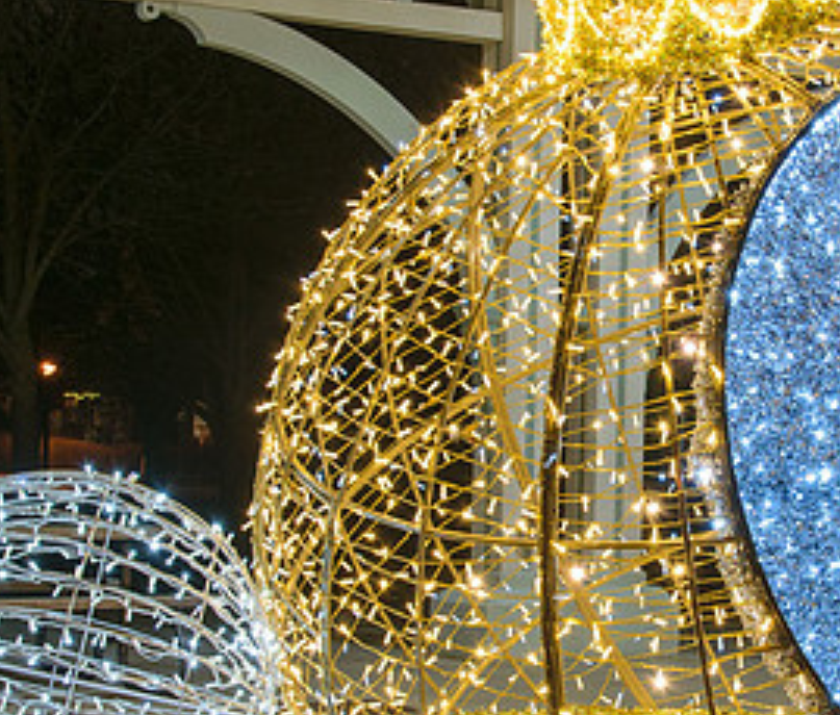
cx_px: 658
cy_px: 375
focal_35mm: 96
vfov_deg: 16.6
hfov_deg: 19.3
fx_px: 2447
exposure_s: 1/1.25
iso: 180
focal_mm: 26
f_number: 10
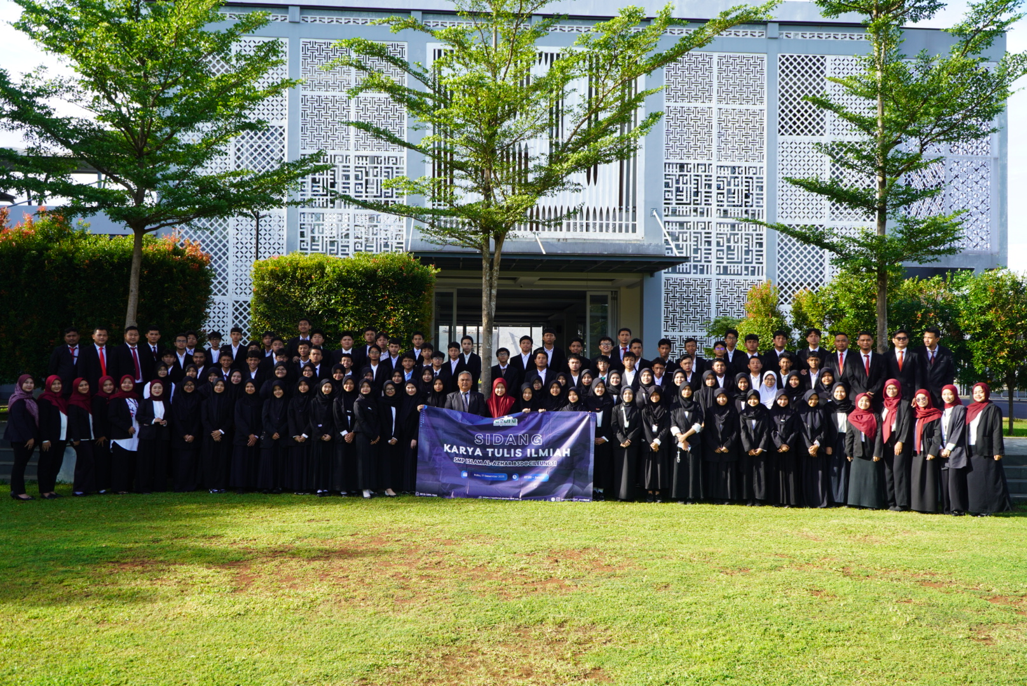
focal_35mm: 30
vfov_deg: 43.7
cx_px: 514
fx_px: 856
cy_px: 343
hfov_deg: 61.9
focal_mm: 20
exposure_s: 1/100
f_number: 6.3
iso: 100
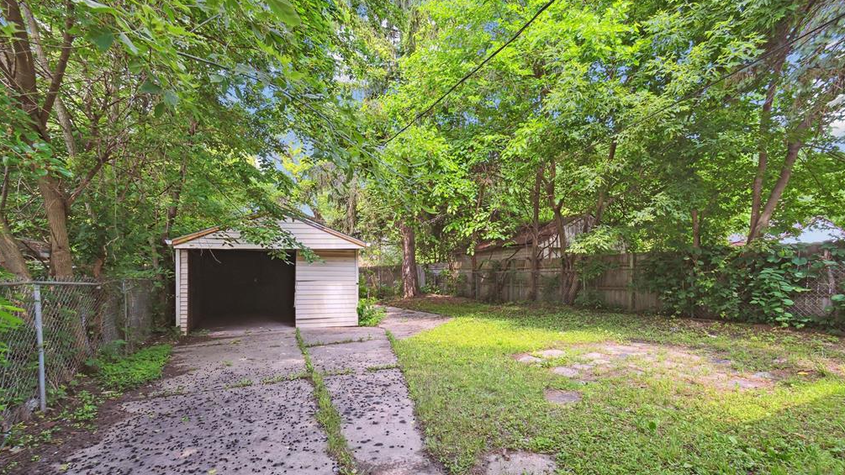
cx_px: 421
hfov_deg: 99.4
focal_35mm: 16
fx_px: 358
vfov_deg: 66.6
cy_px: 277
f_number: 8
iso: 100
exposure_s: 1/50
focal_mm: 10
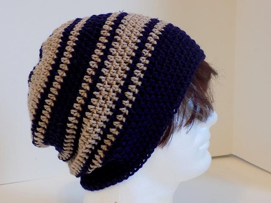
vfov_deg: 18.9
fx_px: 611
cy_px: 102
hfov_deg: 25.0
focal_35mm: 78
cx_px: 136
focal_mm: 13.9
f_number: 4.3
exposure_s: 1/15
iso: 400
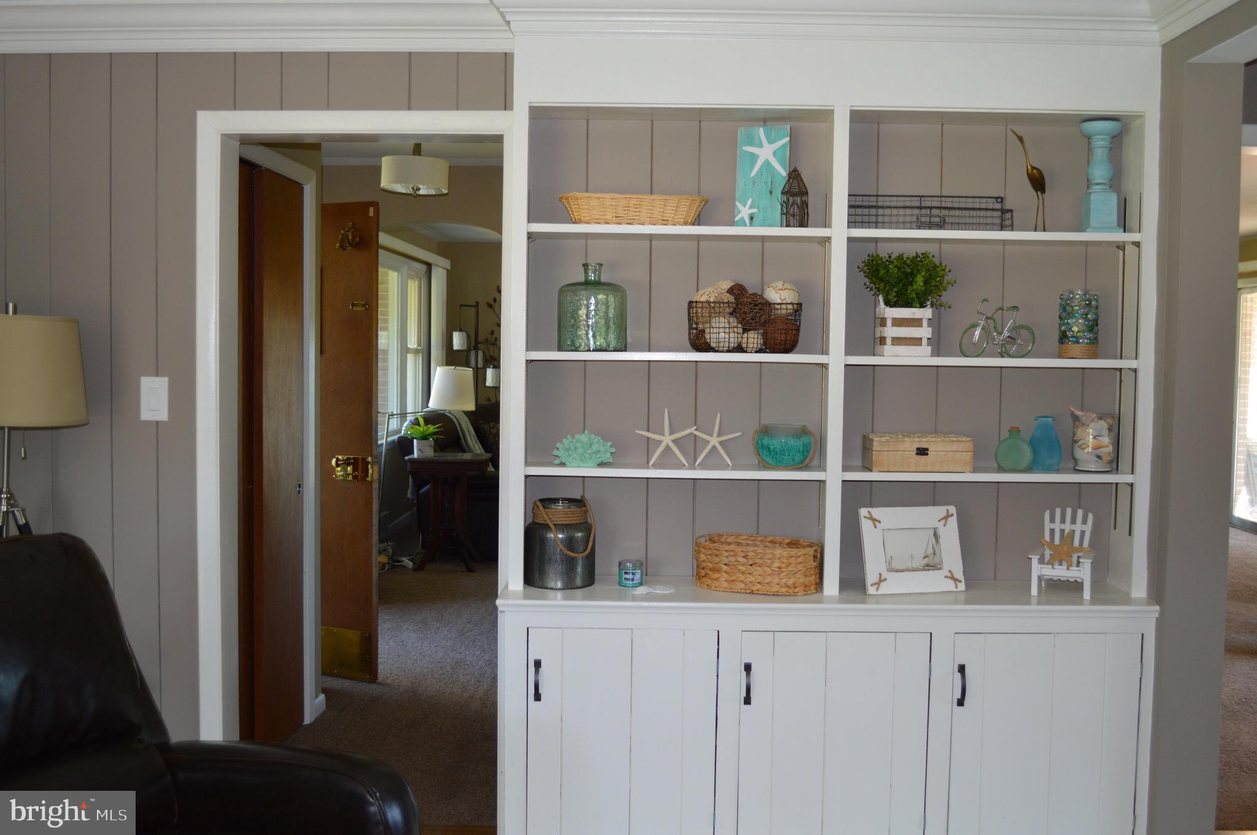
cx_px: 628
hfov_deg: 53.2
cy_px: 418
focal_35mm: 36
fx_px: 1256
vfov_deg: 36.8
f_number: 4
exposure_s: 1/60
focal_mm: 24
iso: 450
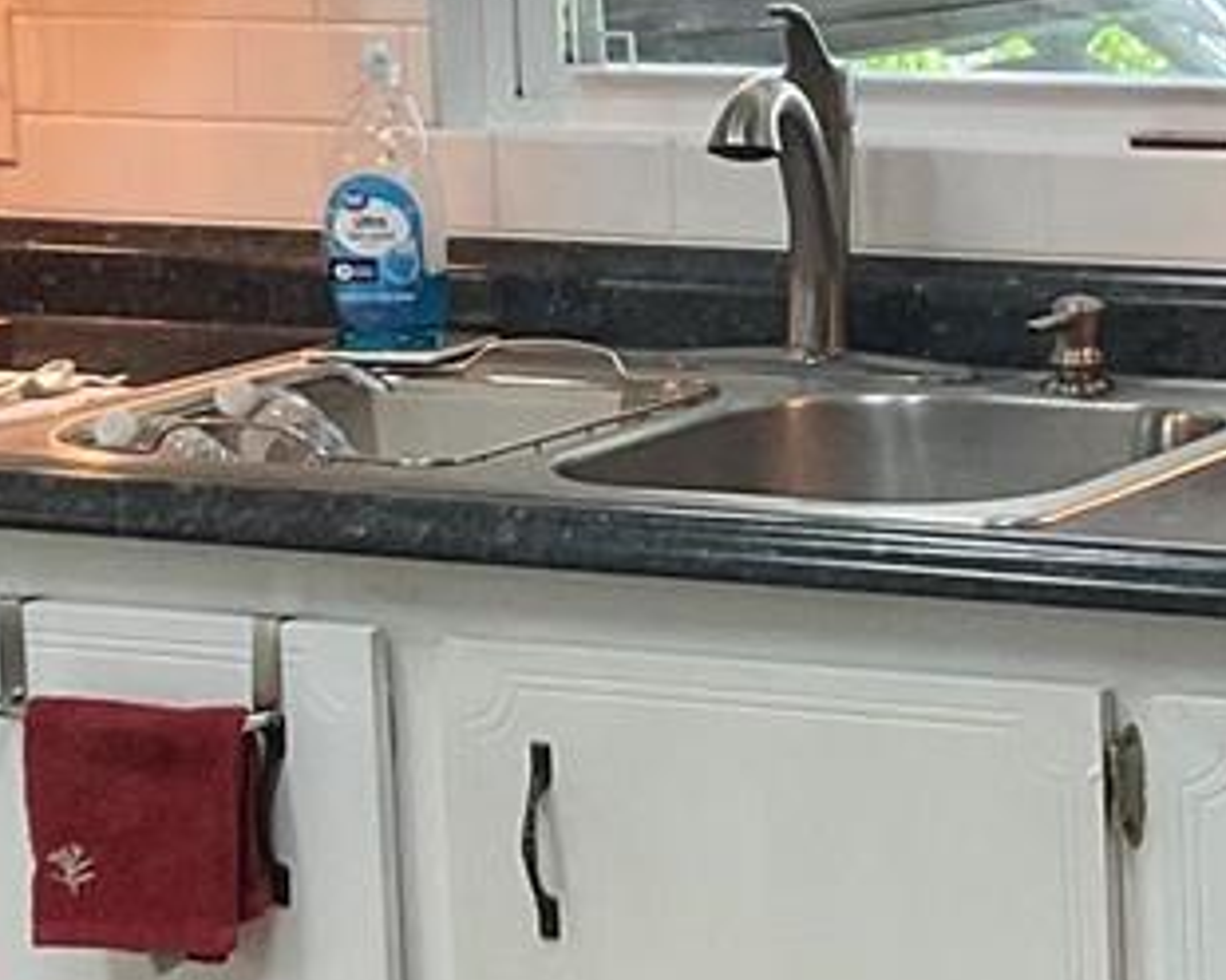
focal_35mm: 146
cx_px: 993
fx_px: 5298
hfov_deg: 13.1
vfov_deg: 10.6
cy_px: 253
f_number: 1.8
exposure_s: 1/60
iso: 80
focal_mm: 3
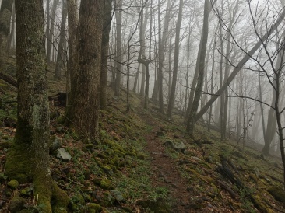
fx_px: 239
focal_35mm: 29
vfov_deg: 48.2
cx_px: 142
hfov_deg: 61.7
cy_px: 106
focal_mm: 4.15
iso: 25
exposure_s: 1/136
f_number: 2.2
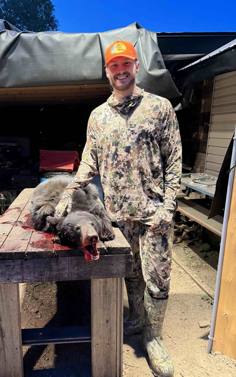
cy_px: 187
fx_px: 268
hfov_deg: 47.2
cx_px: 91
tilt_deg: -12.7
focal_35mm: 26
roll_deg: -1.9
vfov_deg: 70.4
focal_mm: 6.76
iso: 800
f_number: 1.78
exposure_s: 1/40
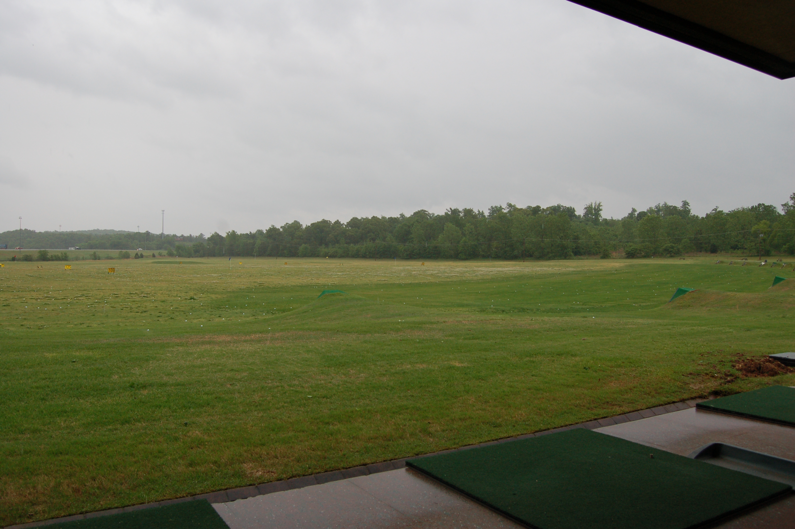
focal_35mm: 27
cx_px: 398
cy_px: 264
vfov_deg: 47.8
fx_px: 596
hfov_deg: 67.4
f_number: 6.3
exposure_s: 1/160
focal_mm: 18
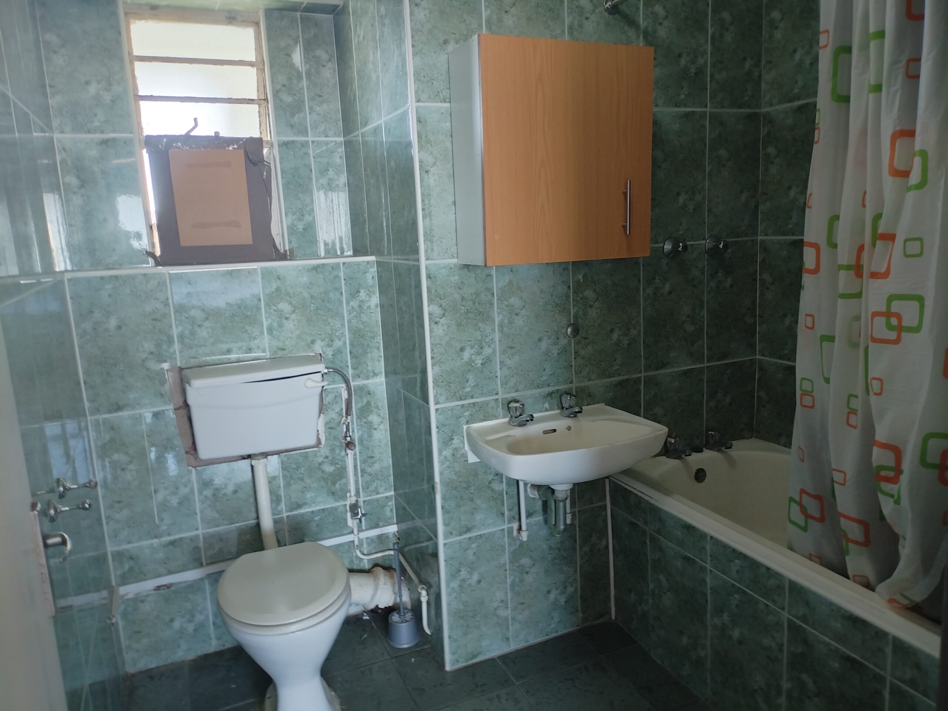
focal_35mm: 26
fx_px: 712
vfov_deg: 53.1
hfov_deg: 67.3
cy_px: 356
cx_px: 474
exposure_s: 1/20
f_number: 1.8
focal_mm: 4.25
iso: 371
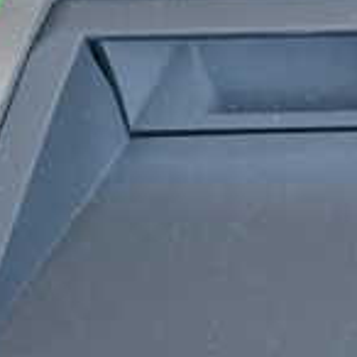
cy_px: 362
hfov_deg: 14.8
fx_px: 1353
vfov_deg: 14.8
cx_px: 355
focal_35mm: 116
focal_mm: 5.79
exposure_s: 1/30
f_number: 2.4
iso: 320
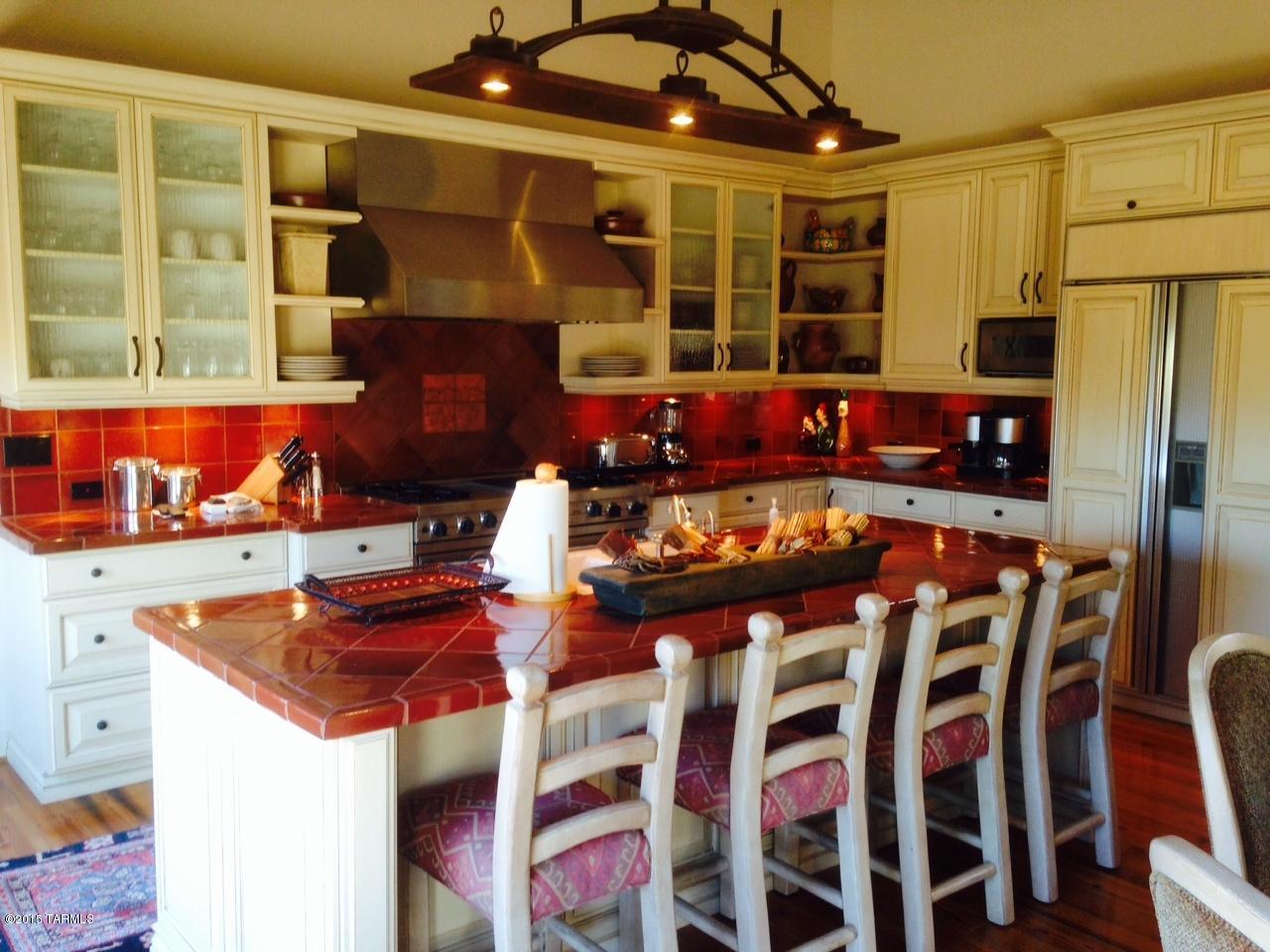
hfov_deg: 55.4
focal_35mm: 33
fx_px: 1211
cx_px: 635
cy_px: 476
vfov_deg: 42.9
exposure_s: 1/20
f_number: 2.4
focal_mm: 4.12
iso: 80
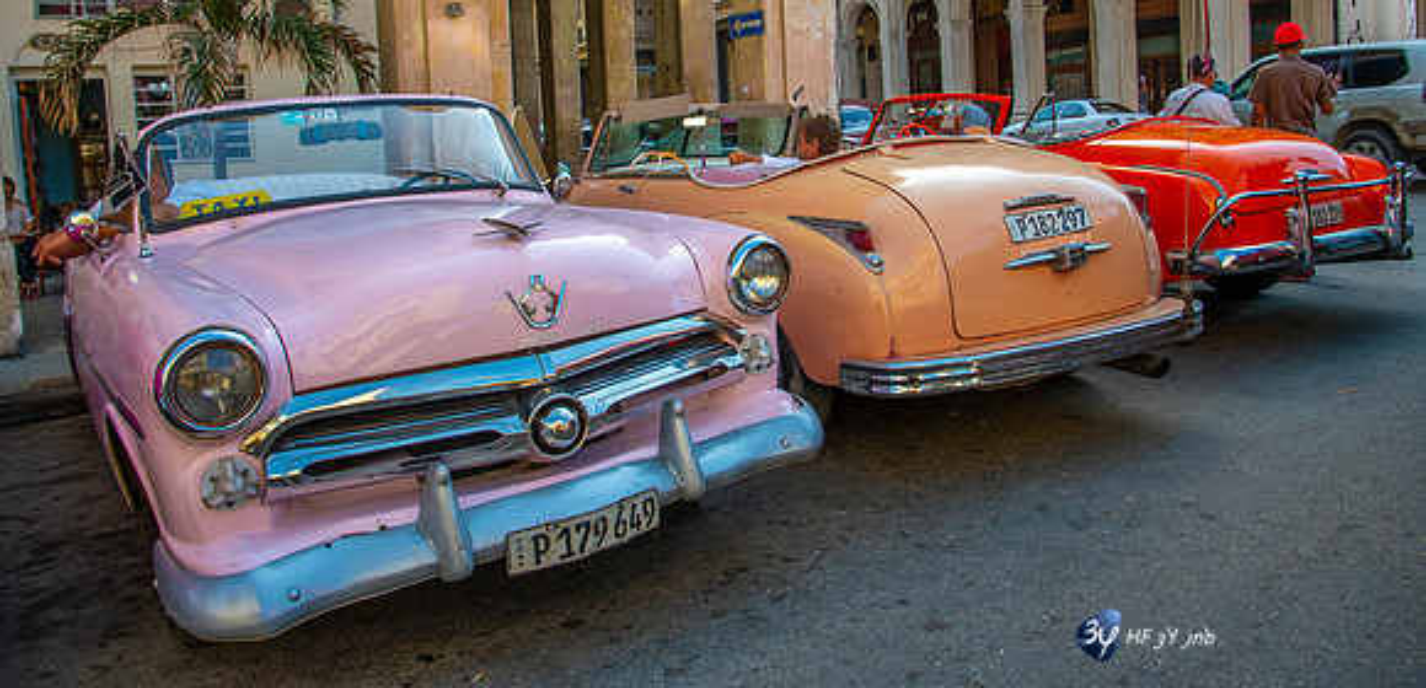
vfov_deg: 37.2
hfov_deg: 70.8
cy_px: 189
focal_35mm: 27
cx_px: 752
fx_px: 1002
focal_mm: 24
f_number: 6.3
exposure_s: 1/160
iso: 100
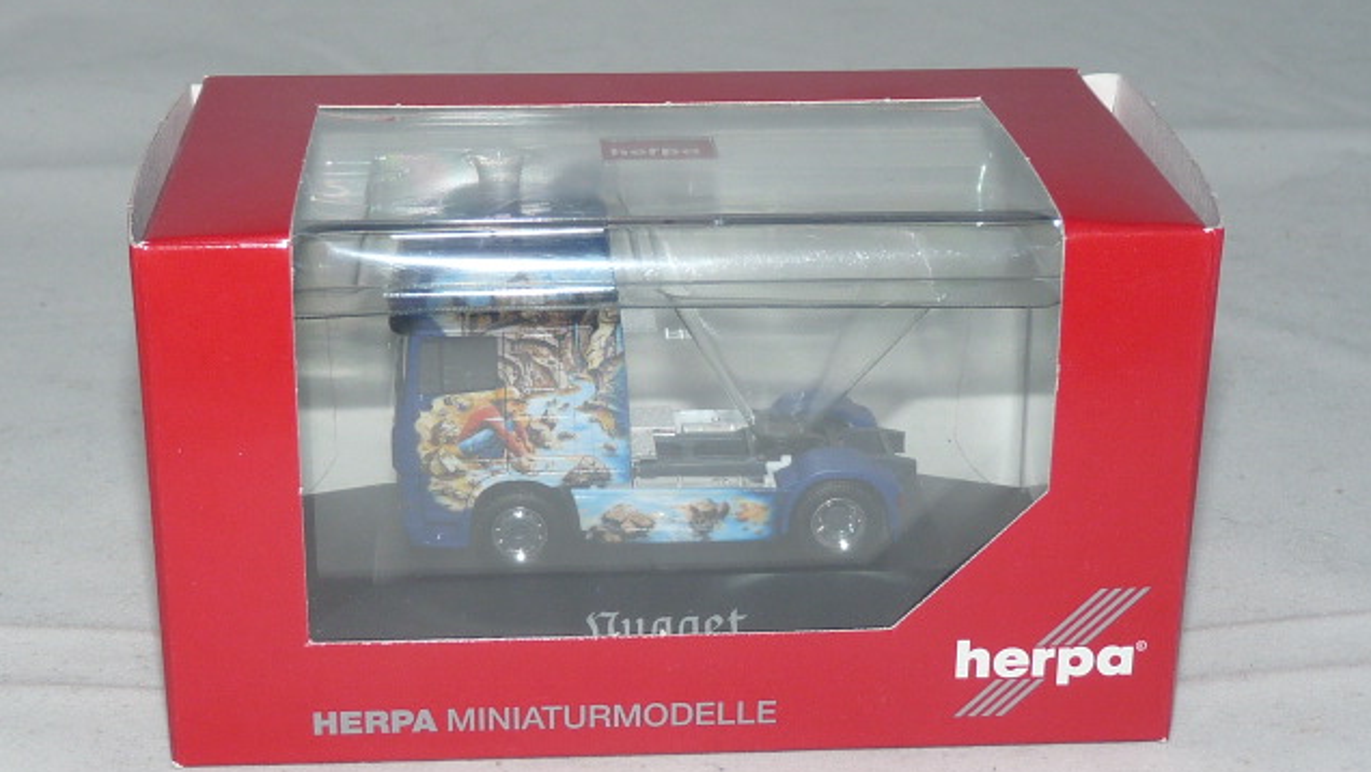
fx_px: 2472
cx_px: 686
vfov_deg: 17.7
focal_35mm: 68
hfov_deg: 31.0
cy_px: 405
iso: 100
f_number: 3
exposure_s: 1/30
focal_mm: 6.2
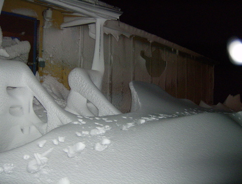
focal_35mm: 36
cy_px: 92
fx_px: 253
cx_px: 121
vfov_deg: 40.0
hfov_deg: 51.1
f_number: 2.8
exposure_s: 1/60
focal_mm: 6
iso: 200
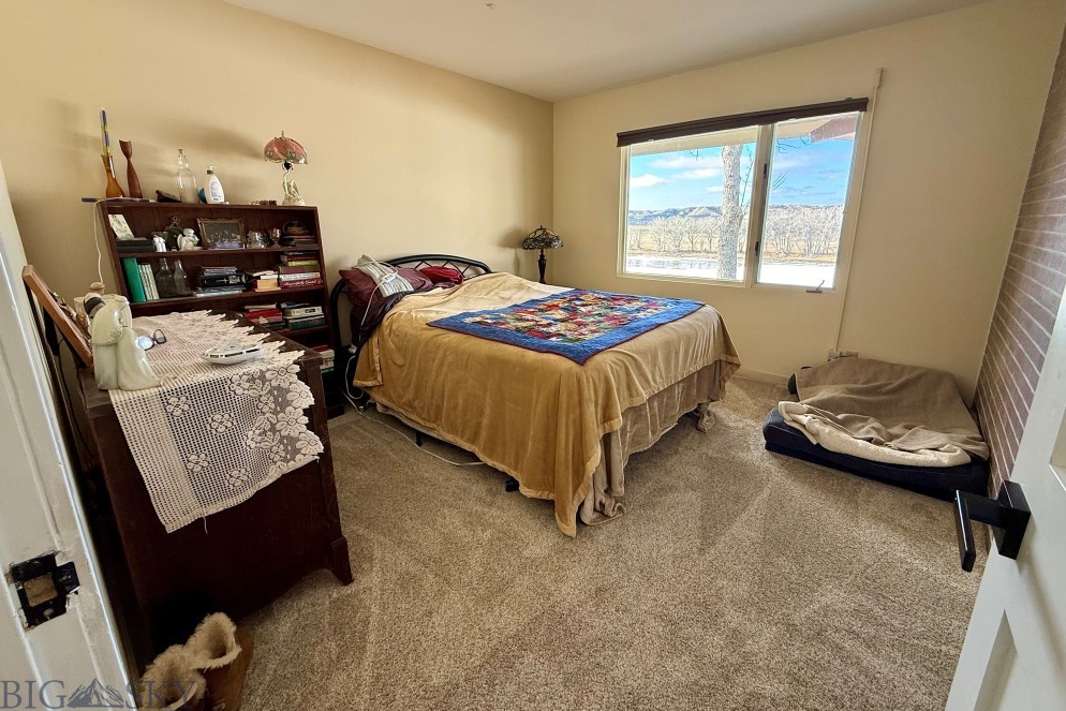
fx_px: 444
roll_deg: +1.2
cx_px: 538
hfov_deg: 100.4
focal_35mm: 15
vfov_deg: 77.2
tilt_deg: -13.3
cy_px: 329
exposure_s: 1/99
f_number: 2.2
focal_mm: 2.22
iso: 100
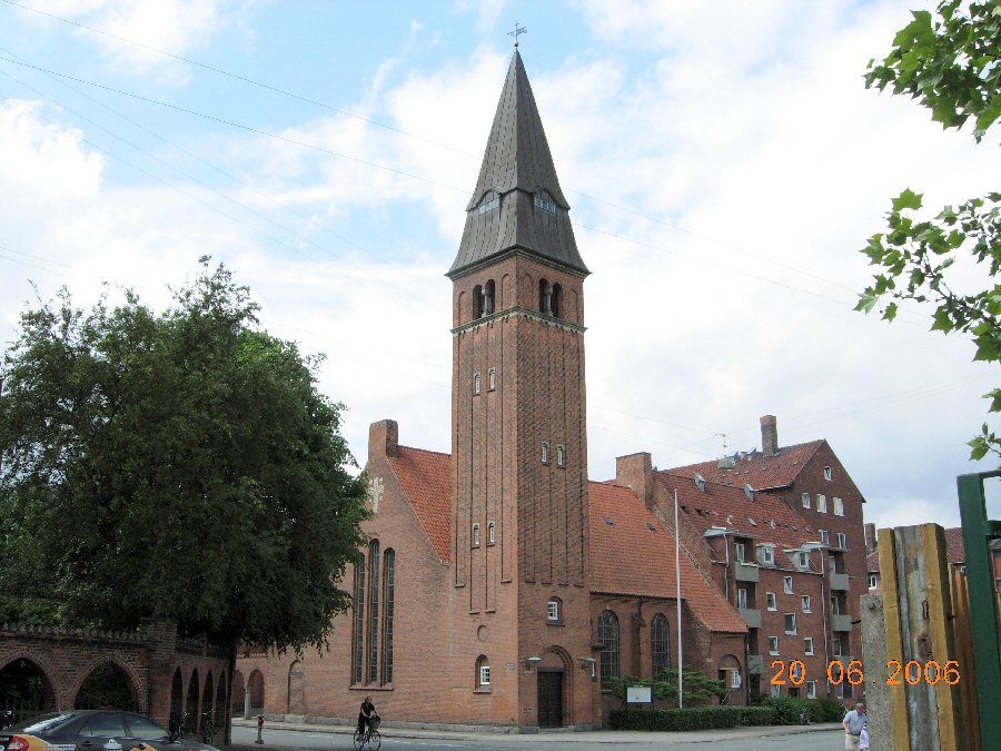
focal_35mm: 36
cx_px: 500
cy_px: 376
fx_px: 1041
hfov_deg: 51.4
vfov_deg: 39.7
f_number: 5.4
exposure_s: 1/296
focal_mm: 7.5
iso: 50
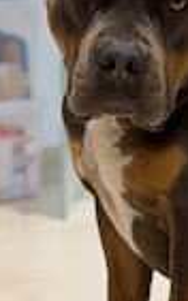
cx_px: 282
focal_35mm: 144
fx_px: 1182
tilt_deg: -9.5
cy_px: 181
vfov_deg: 14.5
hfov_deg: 8.9
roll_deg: -0.6
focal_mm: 6.76
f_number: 1.78
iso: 200
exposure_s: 1/50
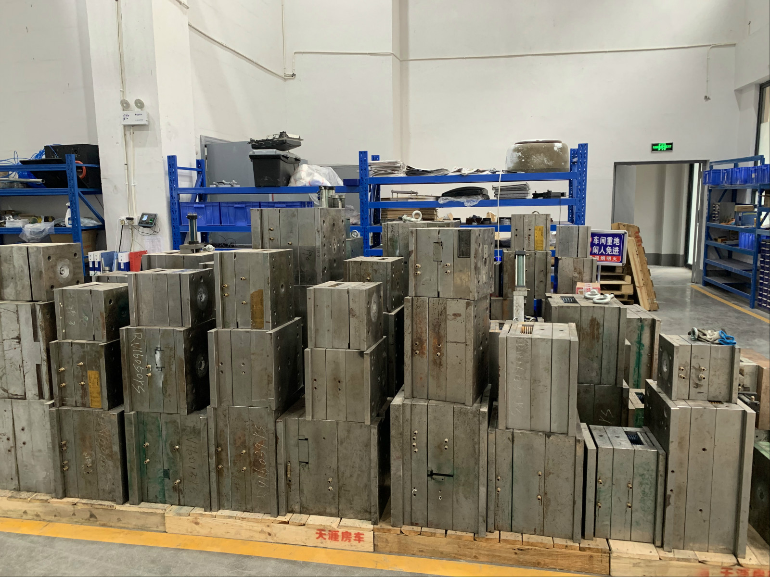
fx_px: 578
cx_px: 385
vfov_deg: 53.1
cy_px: 288
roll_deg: +1.0
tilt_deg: -8.7
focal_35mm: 26
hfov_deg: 67.3
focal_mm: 4.25
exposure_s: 1/50
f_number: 1.8
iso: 160
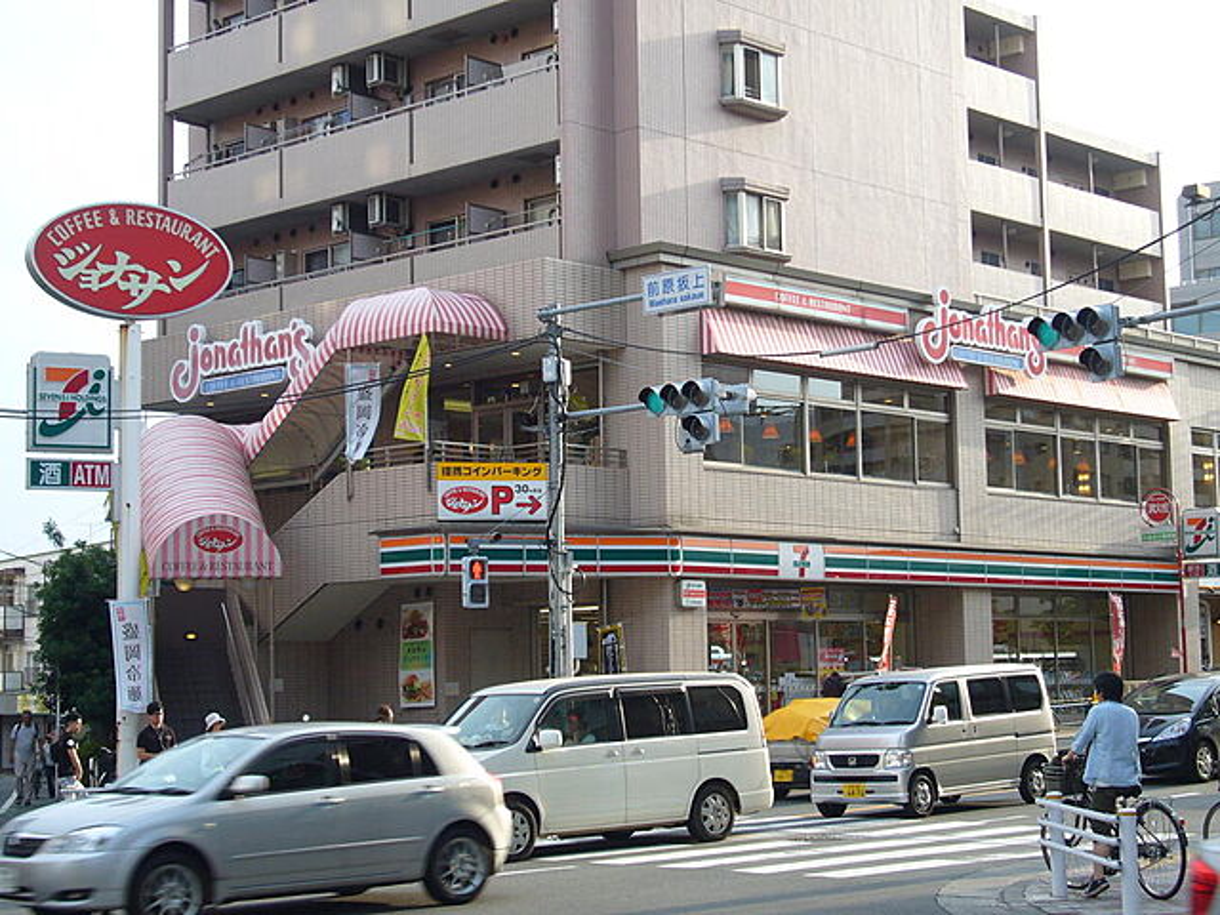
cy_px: 458
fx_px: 2220
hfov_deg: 30.7
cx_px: 610
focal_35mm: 63
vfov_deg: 23.3
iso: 80
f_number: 4.1
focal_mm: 10.3
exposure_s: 1/100
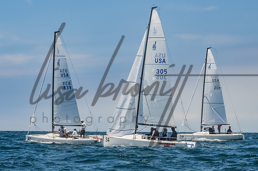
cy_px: 85
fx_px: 932
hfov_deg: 15.8
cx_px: 125
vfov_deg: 10.5
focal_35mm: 130
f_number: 14
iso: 640
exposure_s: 1/1000
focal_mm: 82
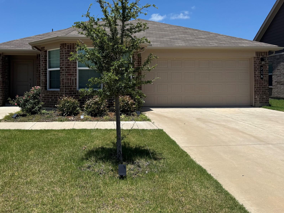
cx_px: 110
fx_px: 254
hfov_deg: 57.8
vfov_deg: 45.1
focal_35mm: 31
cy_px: 80
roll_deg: -0.3
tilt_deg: +1.9
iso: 80
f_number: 1.78
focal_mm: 6.76
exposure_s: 1/5814
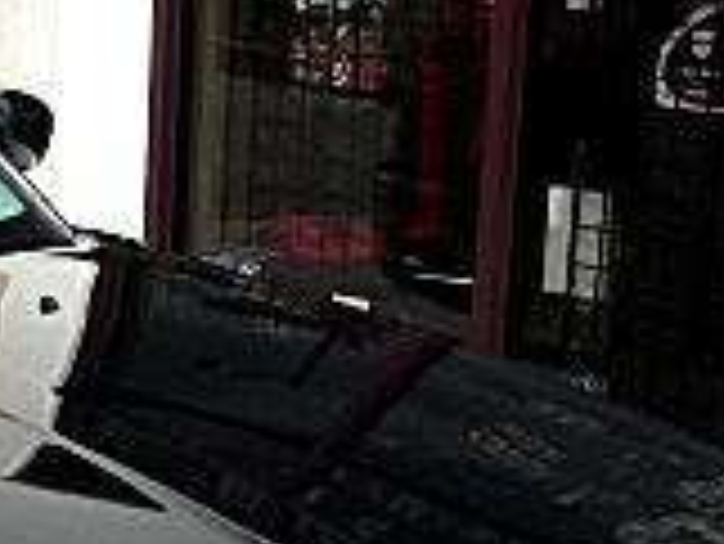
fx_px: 2993
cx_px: -333
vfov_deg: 10.0
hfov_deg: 13.1
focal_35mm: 143
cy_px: 859
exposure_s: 1/400
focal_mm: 6.3
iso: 50
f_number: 2.8
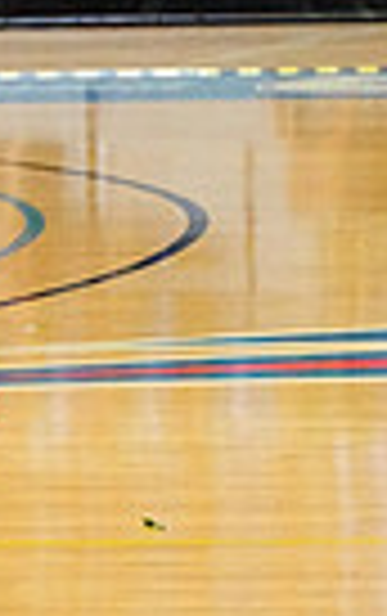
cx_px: 1134
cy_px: -178
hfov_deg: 3.6
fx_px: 6006
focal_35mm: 357
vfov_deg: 5.8
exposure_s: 1/1000
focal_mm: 83
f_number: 4
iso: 20000
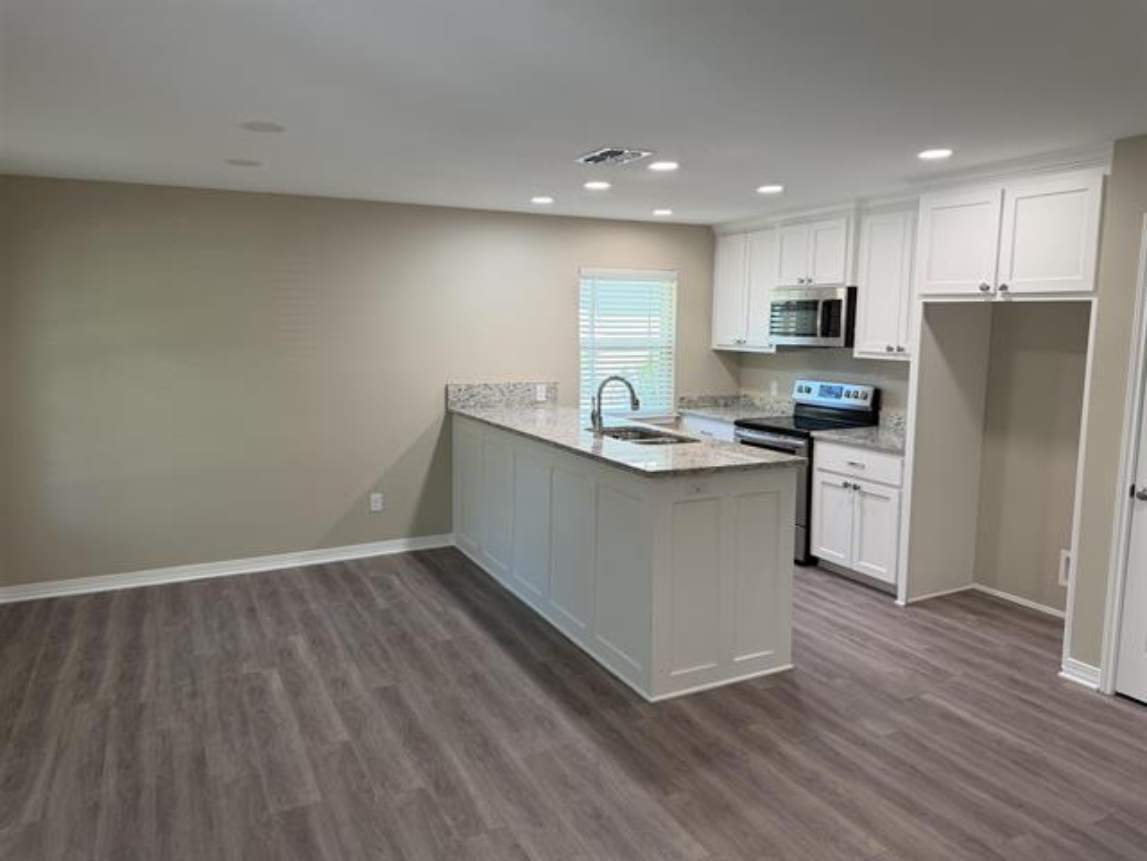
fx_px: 795
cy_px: 430
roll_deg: +0.1
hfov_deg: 71.6
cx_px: 574
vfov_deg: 56.8
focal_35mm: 24
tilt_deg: -7.5
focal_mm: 6.76
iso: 125
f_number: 1.78
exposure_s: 1/120
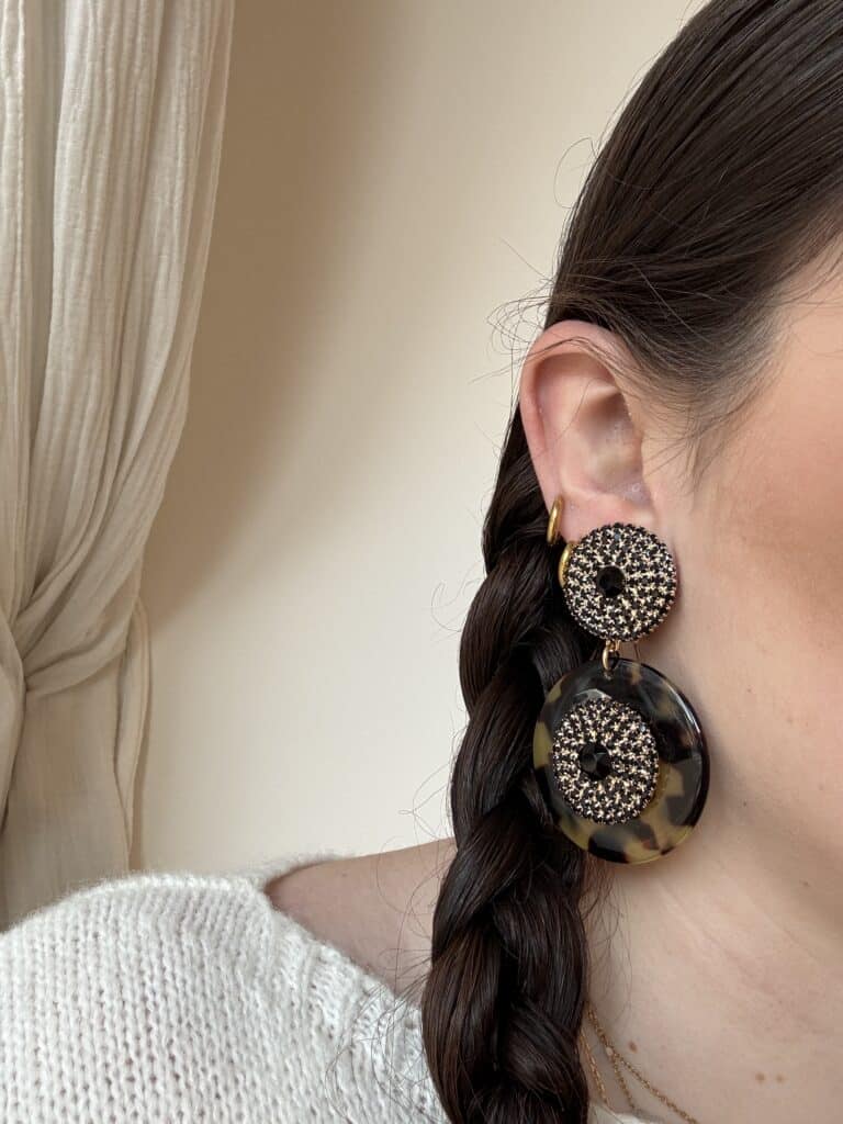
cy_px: 562
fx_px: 974
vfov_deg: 60.0
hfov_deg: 46.8
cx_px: 422
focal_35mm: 30
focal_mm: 2.69
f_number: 1.9
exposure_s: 1/121
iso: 32
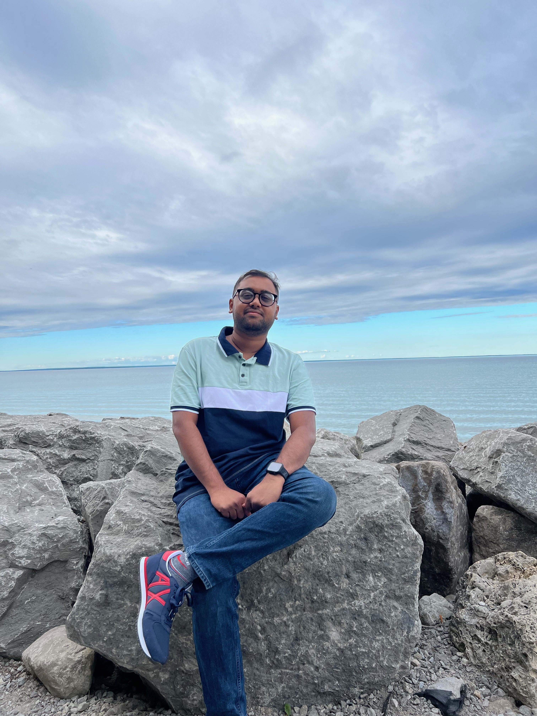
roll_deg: +1.7
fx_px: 538
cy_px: 358
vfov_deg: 67.3
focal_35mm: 26
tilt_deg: +0.9
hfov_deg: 53.1
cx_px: 268
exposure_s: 1/2695
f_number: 1.5
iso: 50
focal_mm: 5.7
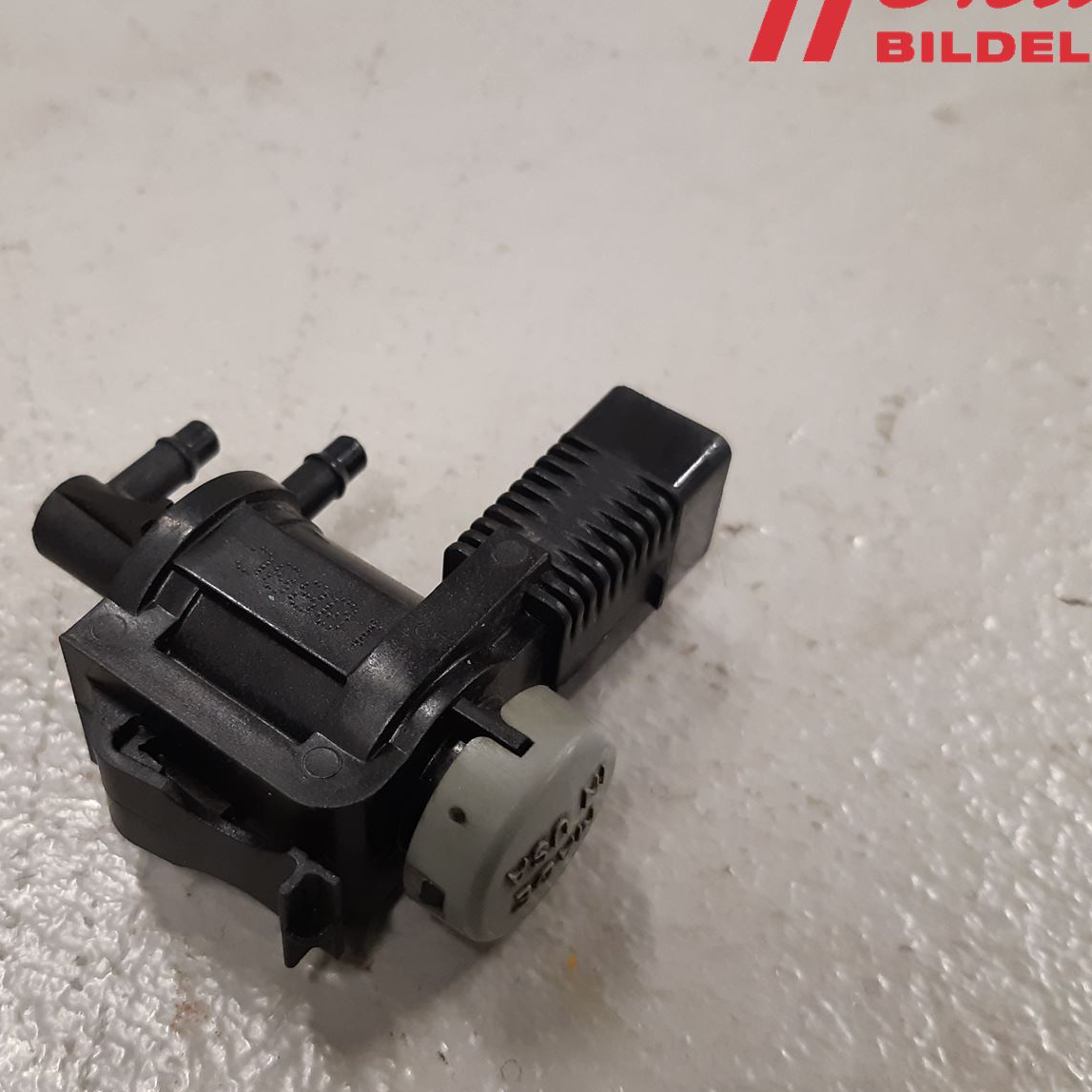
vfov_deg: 40.8
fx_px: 1463
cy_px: 632
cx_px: 359
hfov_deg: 40.4
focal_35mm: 41
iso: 160
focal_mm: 3.93
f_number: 1.7
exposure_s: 1/50
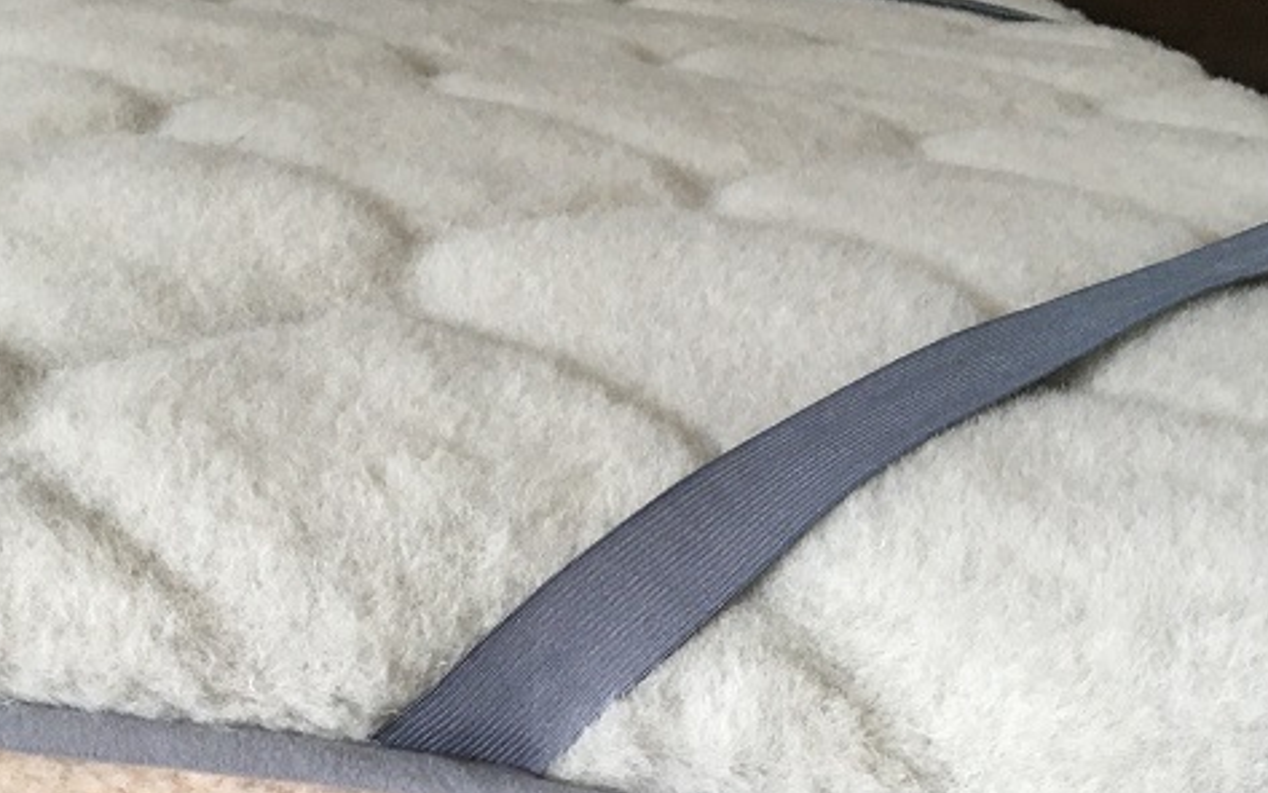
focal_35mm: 65
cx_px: 483
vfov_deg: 19.5
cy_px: 777
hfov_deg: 31.4
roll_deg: -0.7
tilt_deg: -25.7
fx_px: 2247
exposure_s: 1/33
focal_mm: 4.15
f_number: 2.2
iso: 64
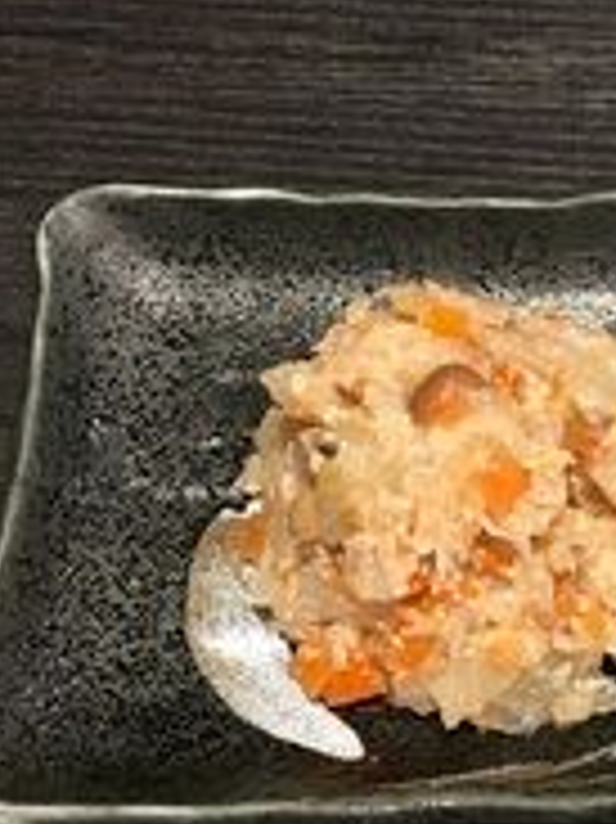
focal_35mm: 59
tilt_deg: -60.3
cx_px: 533
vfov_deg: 32.7
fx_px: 1402
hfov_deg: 24.2
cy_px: 414
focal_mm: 4.15
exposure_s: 1/30
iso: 100
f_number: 2.2
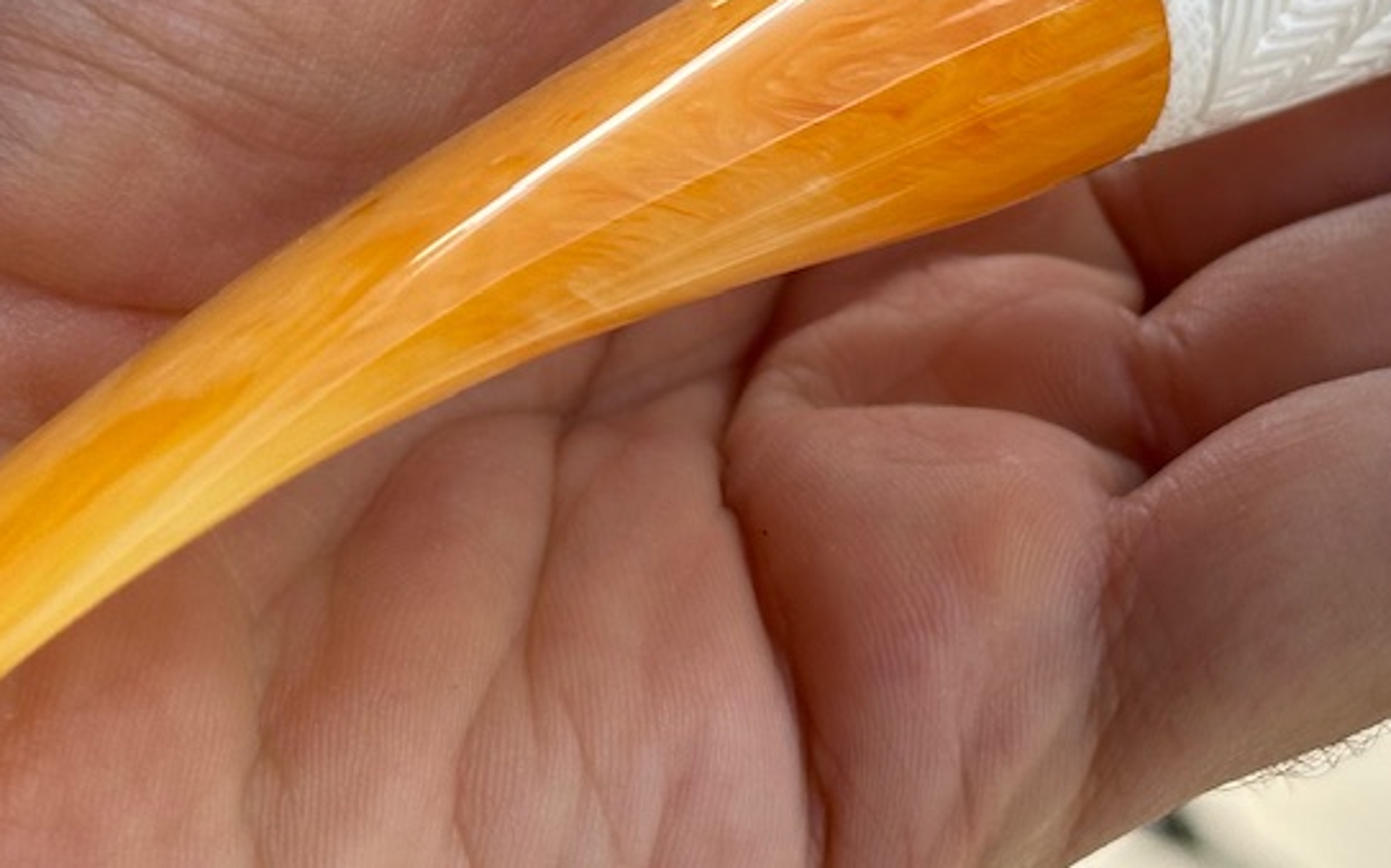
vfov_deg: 10.8
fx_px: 4548
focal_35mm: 120
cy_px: -31
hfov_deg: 17.4
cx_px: 856
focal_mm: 6.86
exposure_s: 1/919
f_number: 1.78
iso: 64
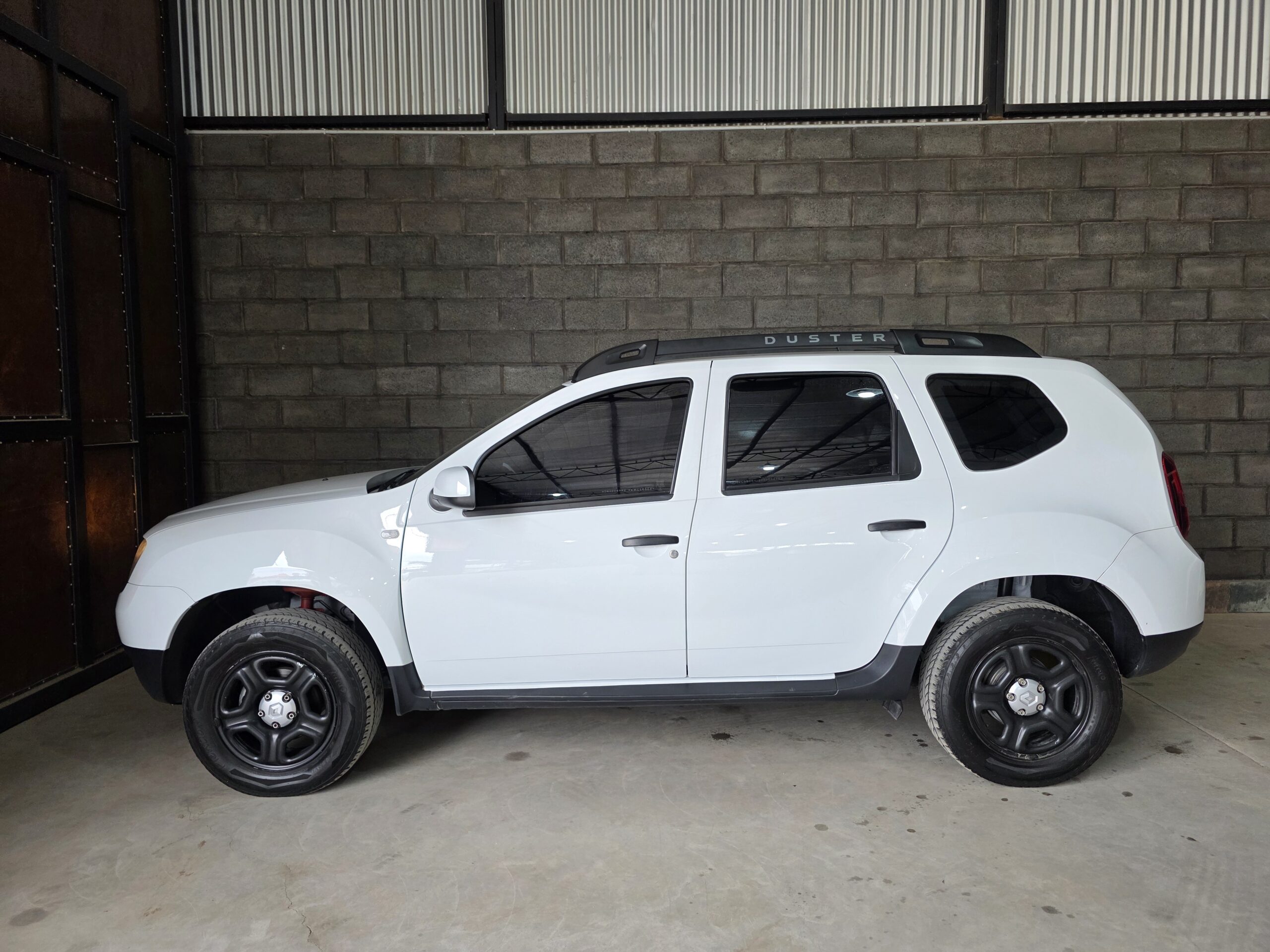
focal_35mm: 23
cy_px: 476
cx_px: 635
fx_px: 844
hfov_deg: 73.9
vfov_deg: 58.9
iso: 125
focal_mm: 6.3
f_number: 1.7
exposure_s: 1/180
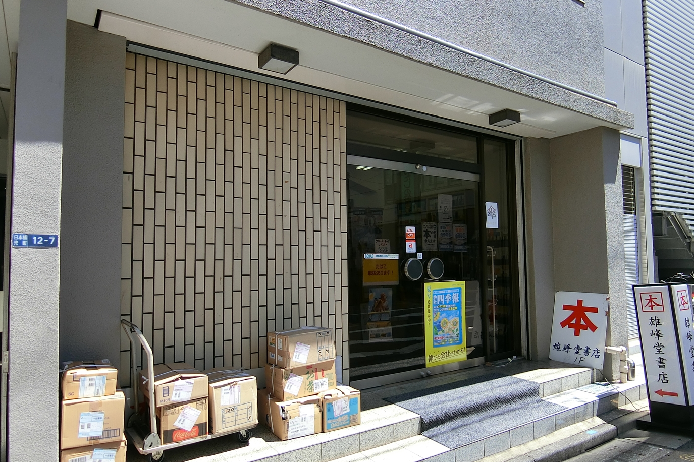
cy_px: 243
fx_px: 443
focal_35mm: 23
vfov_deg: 55.1
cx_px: 334
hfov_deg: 76.1
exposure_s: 1/640
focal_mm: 4.06
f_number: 2.7
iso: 80
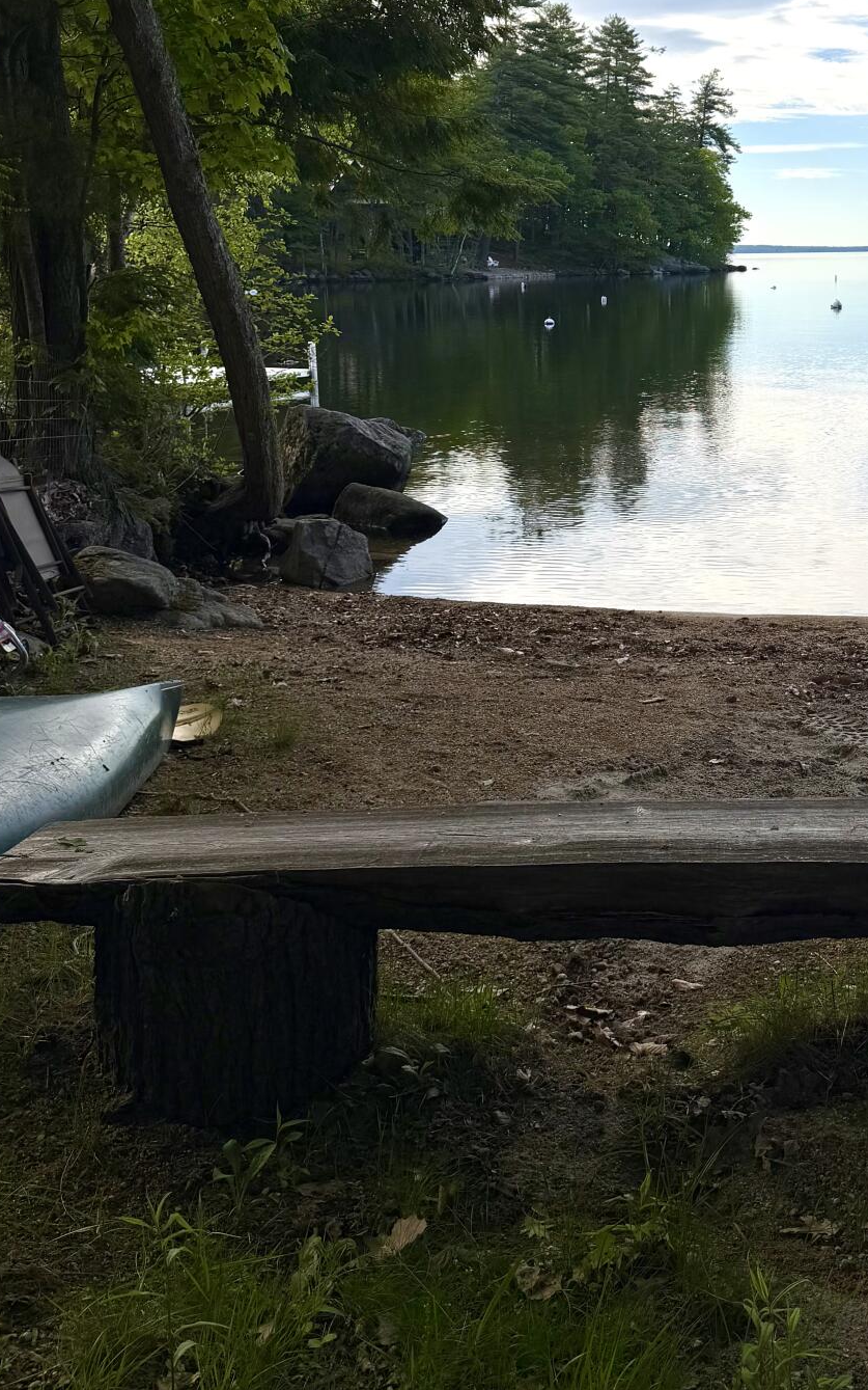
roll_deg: +1.6
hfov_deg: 32.5
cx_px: 715
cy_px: 469
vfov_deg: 50.7
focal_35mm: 38
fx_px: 1438
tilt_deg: -8.1
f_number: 1.78
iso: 80
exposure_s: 1/4167
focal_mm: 6.76
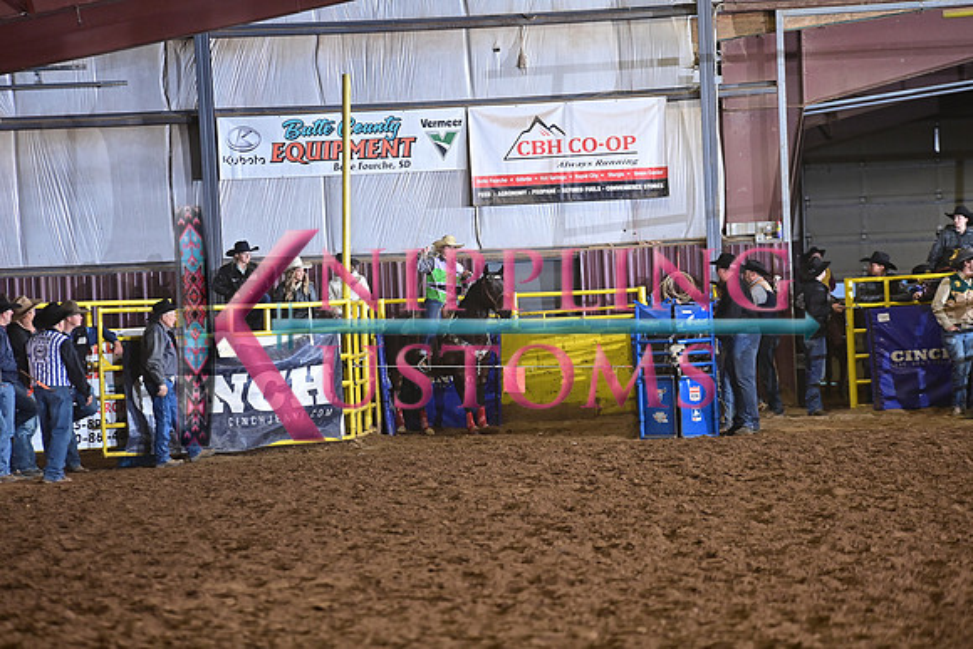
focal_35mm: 200
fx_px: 5407
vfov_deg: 6.9
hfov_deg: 10.3
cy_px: 324
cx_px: 486
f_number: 3.2
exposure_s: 1/200
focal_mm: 200
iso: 1250
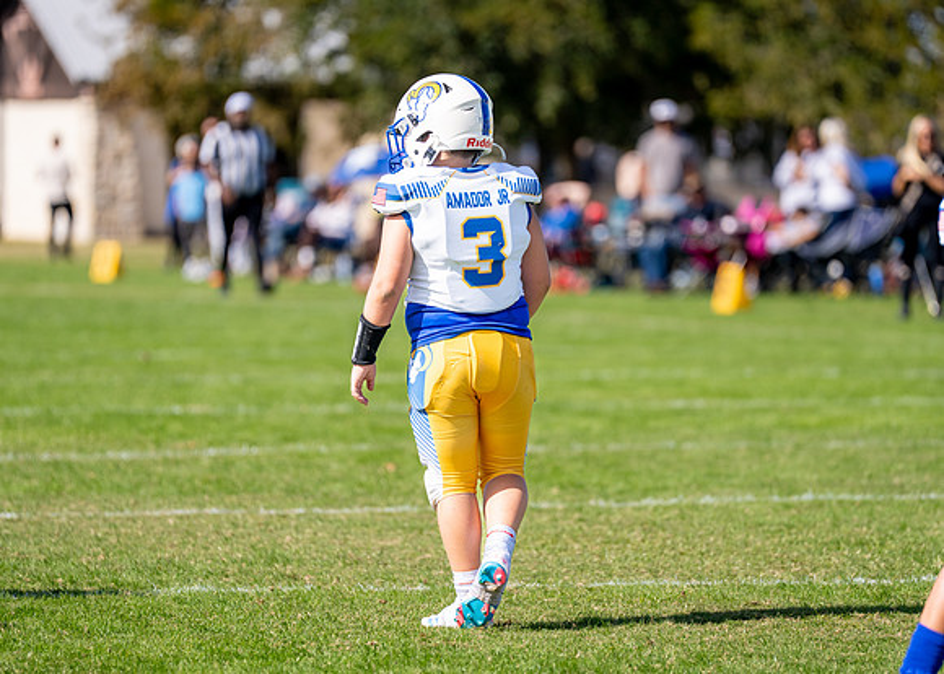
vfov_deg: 5.3
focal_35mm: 271
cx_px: 484
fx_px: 7261
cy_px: 317
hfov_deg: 7.4
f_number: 2.8
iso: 125
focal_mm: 200
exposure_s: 1/2500
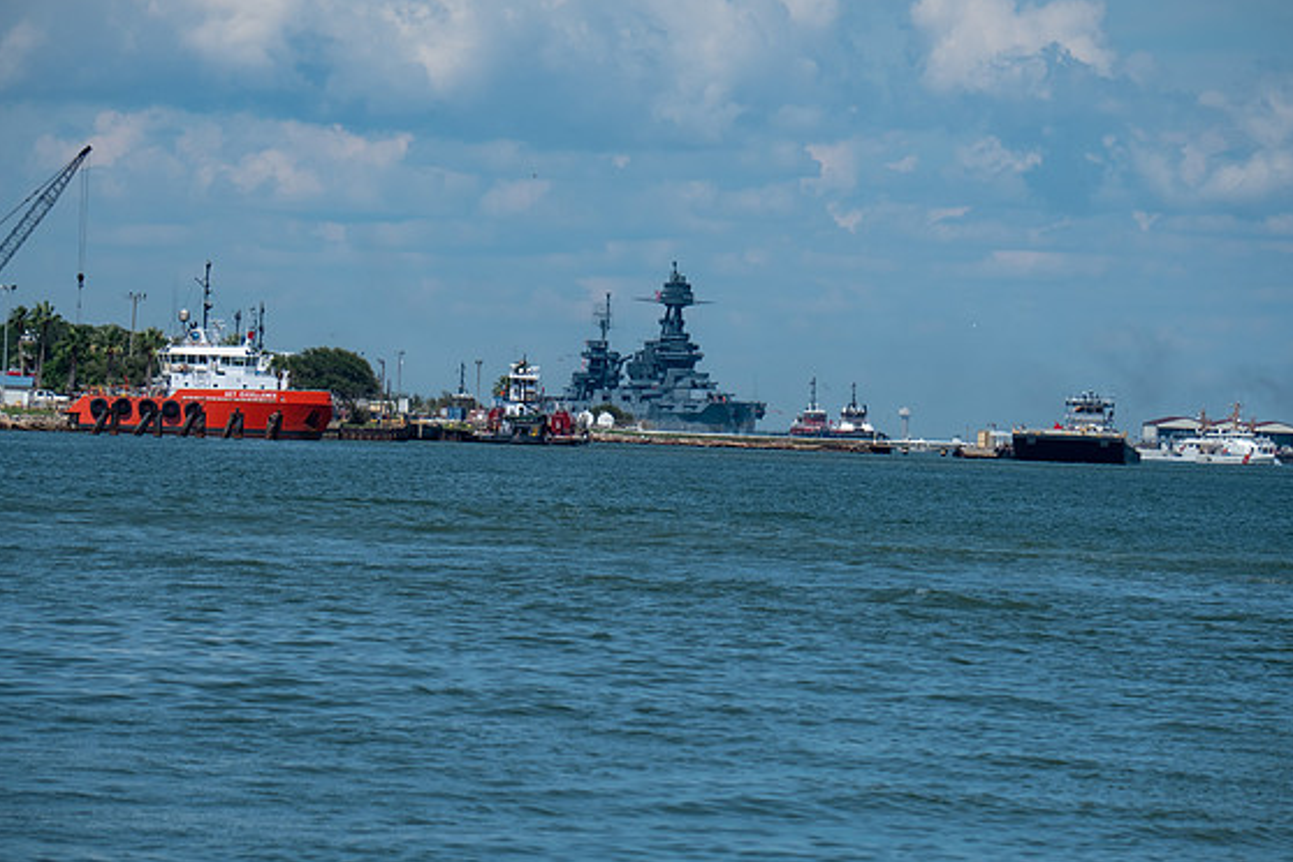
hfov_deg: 6.6
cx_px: 635
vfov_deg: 4.4
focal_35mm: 312
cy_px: 423
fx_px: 11205
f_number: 6.4
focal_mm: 200
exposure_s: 1/1600
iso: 200
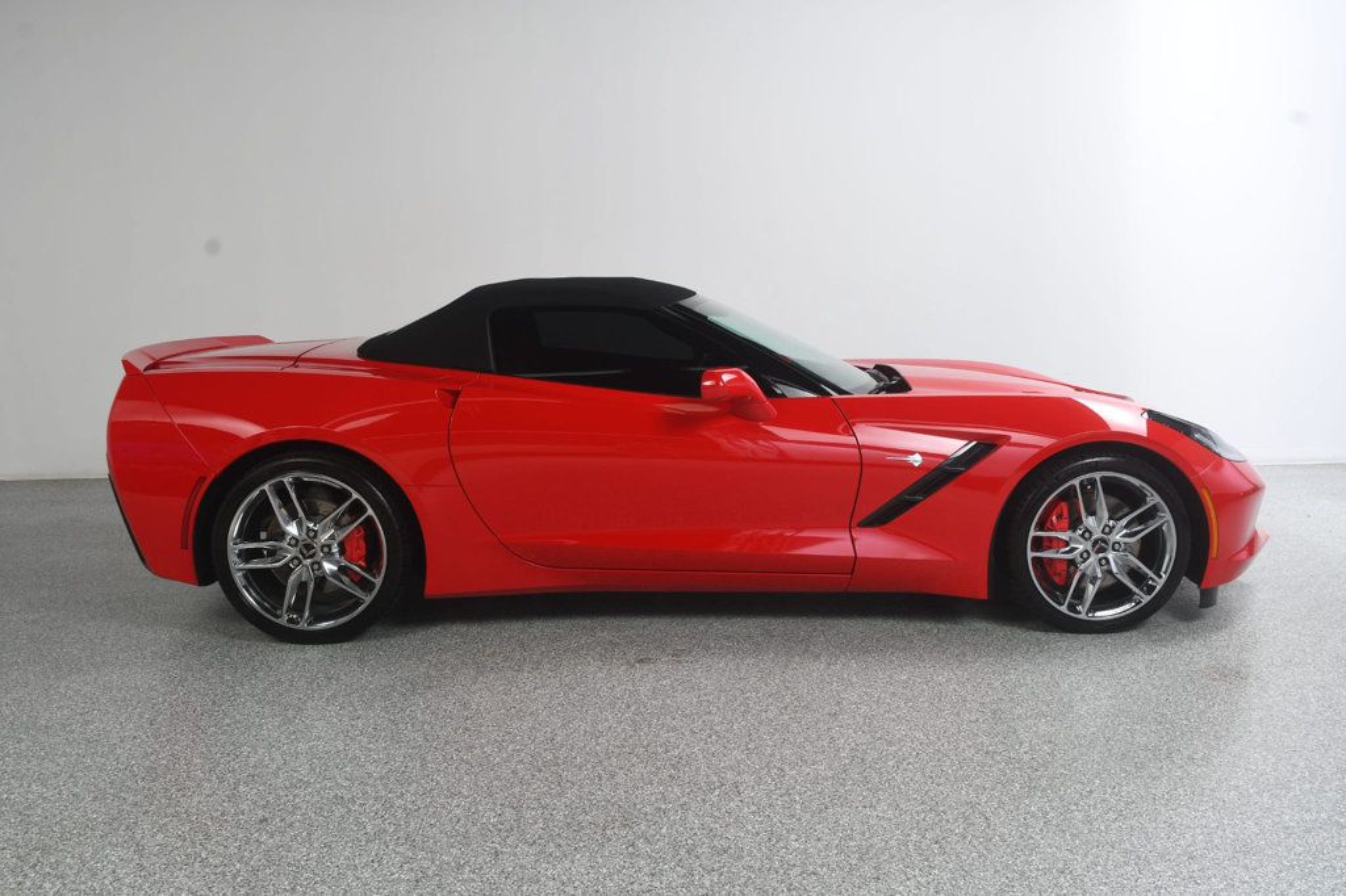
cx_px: 673
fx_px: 1233
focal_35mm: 33
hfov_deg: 57.2
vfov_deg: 39.9
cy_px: 448
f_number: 9
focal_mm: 22
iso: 100
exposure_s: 1/160
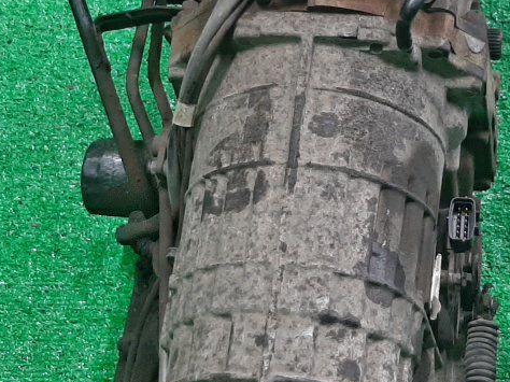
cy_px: 161
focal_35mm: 79
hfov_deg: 24.7
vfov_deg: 18.6
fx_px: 1163
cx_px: 303
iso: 103
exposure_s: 1/50
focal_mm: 3.93
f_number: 1.7
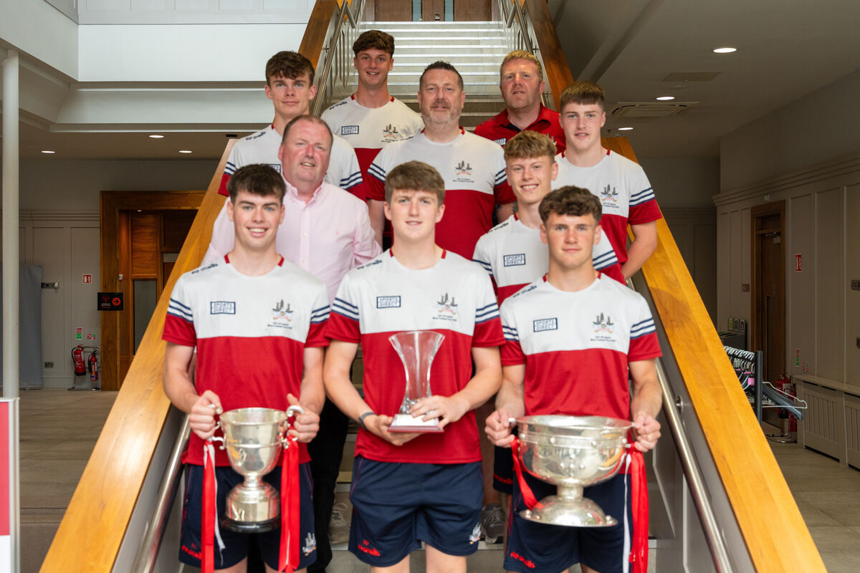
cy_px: 286
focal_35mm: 39
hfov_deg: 49.9
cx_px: 430
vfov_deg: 34.5
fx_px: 924
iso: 1250
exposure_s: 1/250
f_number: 4.5
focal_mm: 38.7
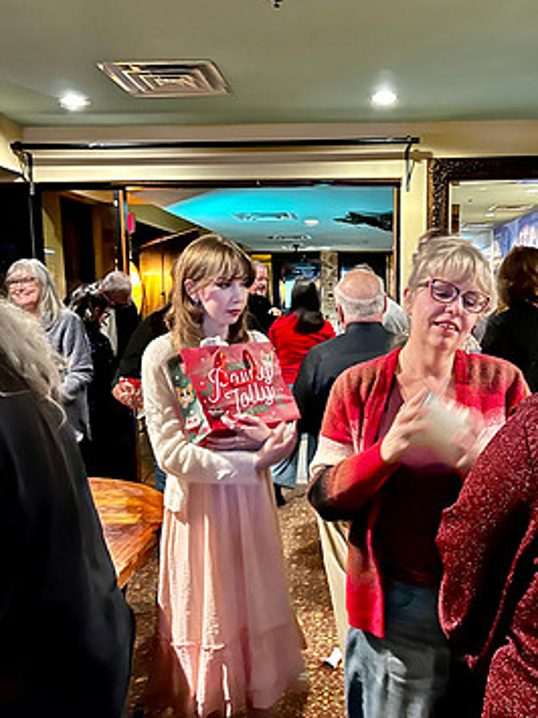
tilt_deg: -7.1
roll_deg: +0.3
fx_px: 684
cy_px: 384
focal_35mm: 33
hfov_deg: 42.6
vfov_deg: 55.3
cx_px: 339
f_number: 1.5
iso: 1000
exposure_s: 1/24
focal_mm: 5.7
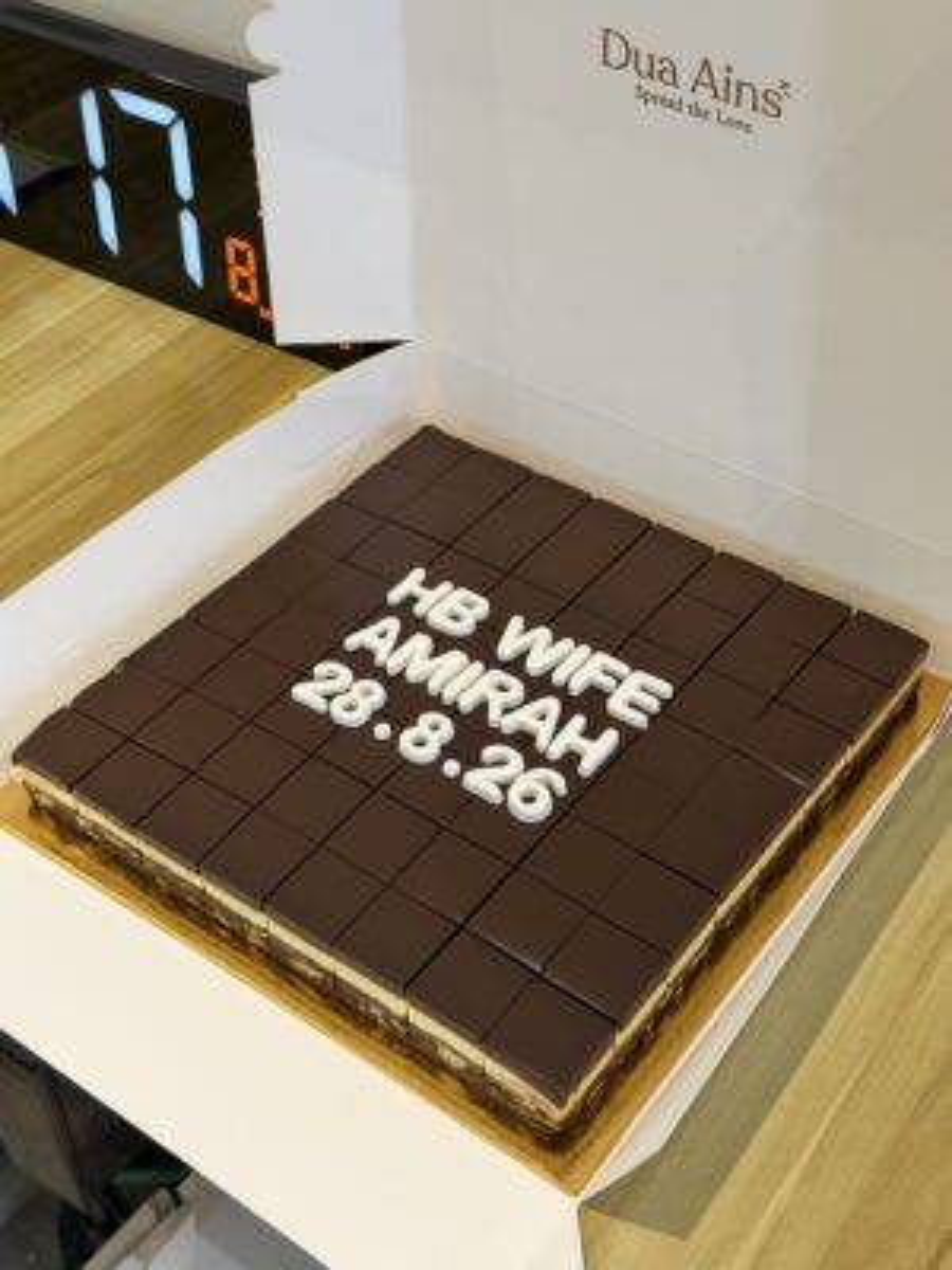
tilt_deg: -43.8
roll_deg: +2.3
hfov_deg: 30.3
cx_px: 476
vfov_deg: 39.7
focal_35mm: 48
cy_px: 635
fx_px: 1760
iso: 200
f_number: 1.78
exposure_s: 1/50
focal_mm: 6.76
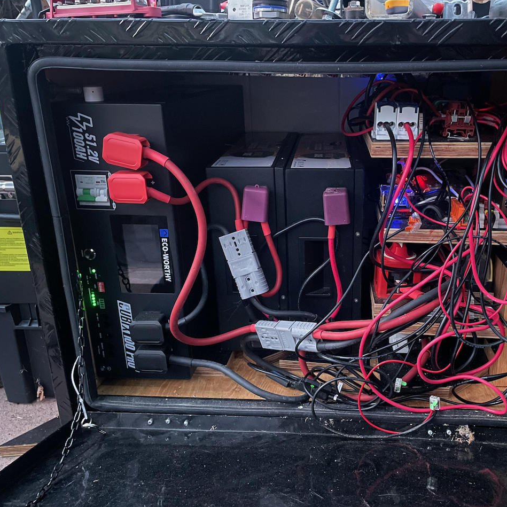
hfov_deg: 51.9
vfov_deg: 52.5
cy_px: 253
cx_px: 322
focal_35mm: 31
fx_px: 514
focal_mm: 4.2
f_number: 1.6
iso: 1000
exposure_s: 1/4
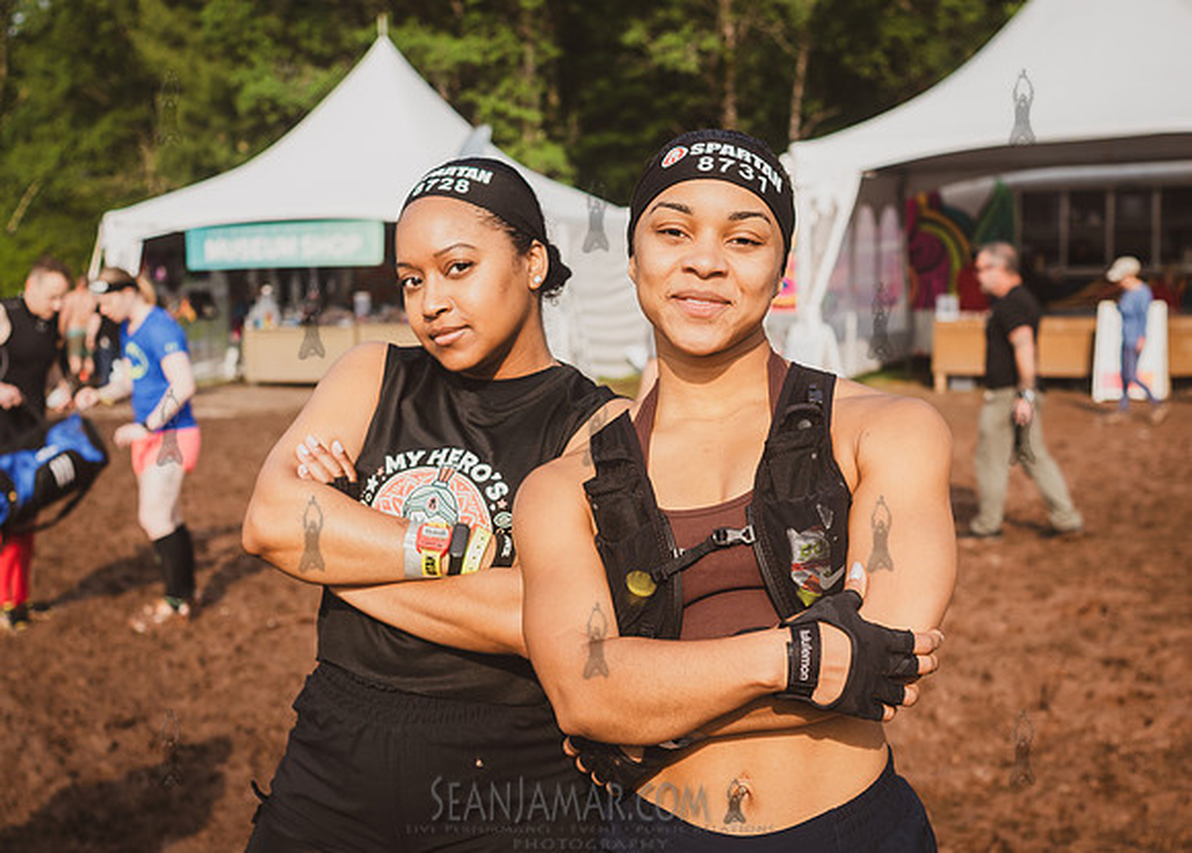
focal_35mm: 49
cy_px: 491
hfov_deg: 39.5
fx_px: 1661
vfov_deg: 28.8
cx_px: 584
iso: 250
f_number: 4
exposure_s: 1/1600
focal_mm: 35
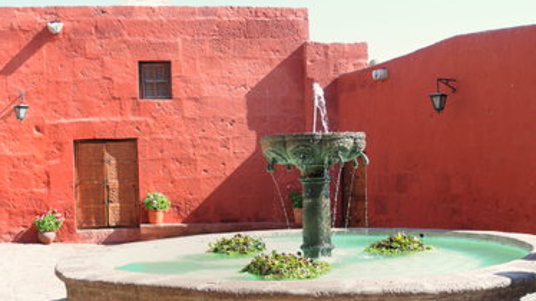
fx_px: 668
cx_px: 261
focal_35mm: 47
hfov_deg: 43.7
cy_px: 183
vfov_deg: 25.3
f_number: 5.6
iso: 200
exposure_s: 1/125
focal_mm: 28
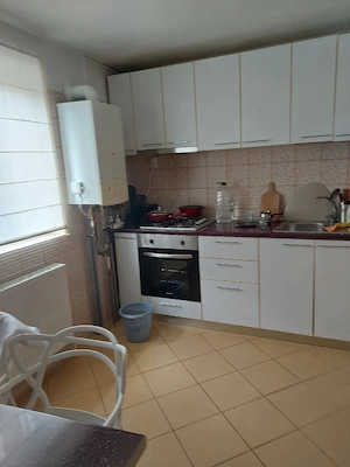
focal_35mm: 25
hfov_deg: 54.9
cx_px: 175
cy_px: 234
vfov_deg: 69.4
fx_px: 337
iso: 100
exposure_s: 1/50
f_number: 1.8
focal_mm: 5.23
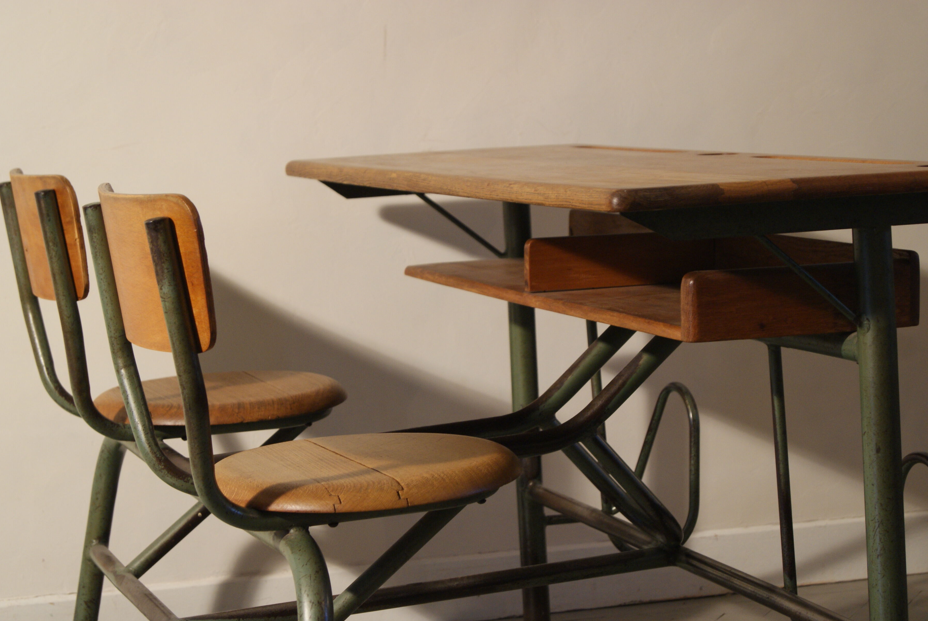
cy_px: 327
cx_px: 474
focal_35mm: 89
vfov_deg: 15.5
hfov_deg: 23.0
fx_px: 2285
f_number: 5.6
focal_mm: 55
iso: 400
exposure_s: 1/15
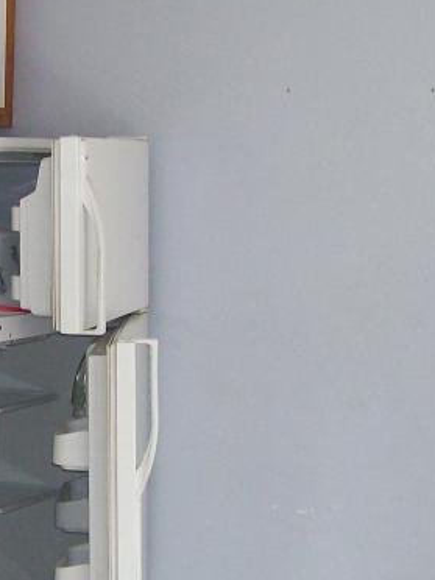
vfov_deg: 19.8
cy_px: 257
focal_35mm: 99
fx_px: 1659
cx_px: -6
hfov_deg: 14.7
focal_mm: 6
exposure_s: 1/64
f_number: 2.7
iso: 140
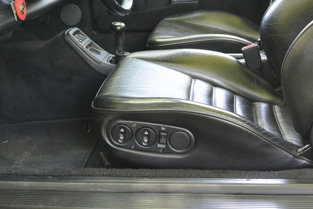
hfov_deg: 36.9
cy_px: 104
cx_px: 156
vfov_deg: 25.1
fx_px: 469
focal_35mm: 54
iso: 1000
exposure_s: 1/30
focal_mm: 20.3
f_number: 5
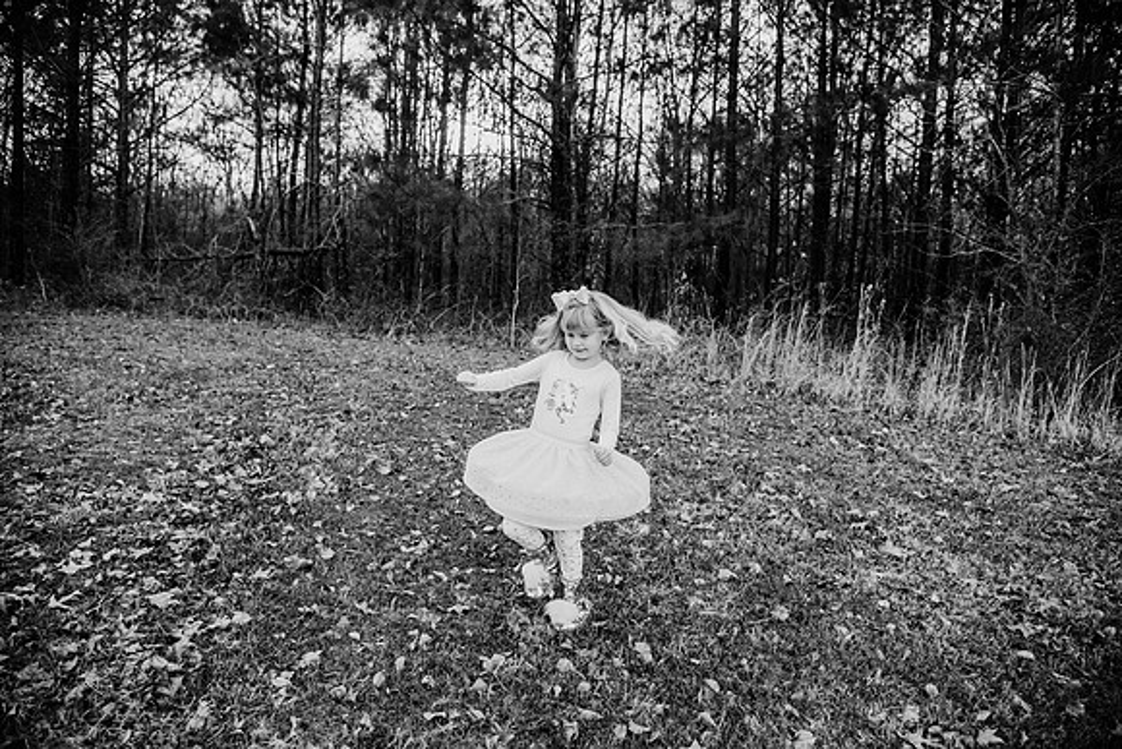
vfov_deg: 53.2
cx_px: 561
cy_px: 374
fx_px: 748
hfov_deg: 73.7
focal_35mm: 24
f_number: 4
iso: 800
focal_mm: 24
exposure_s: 1/800
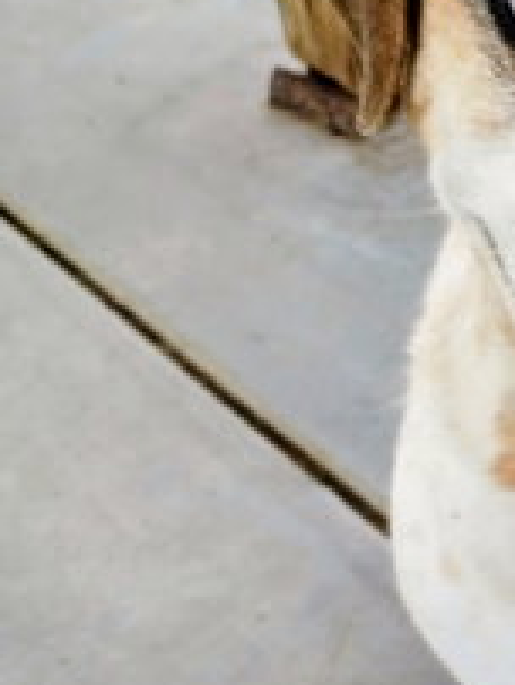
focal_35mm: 92
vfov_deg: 21.0
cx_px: 820
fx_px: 1821
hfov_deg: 14.7
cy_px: 560
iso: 369
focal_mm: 4.27
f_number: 1.8
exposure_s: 1/60
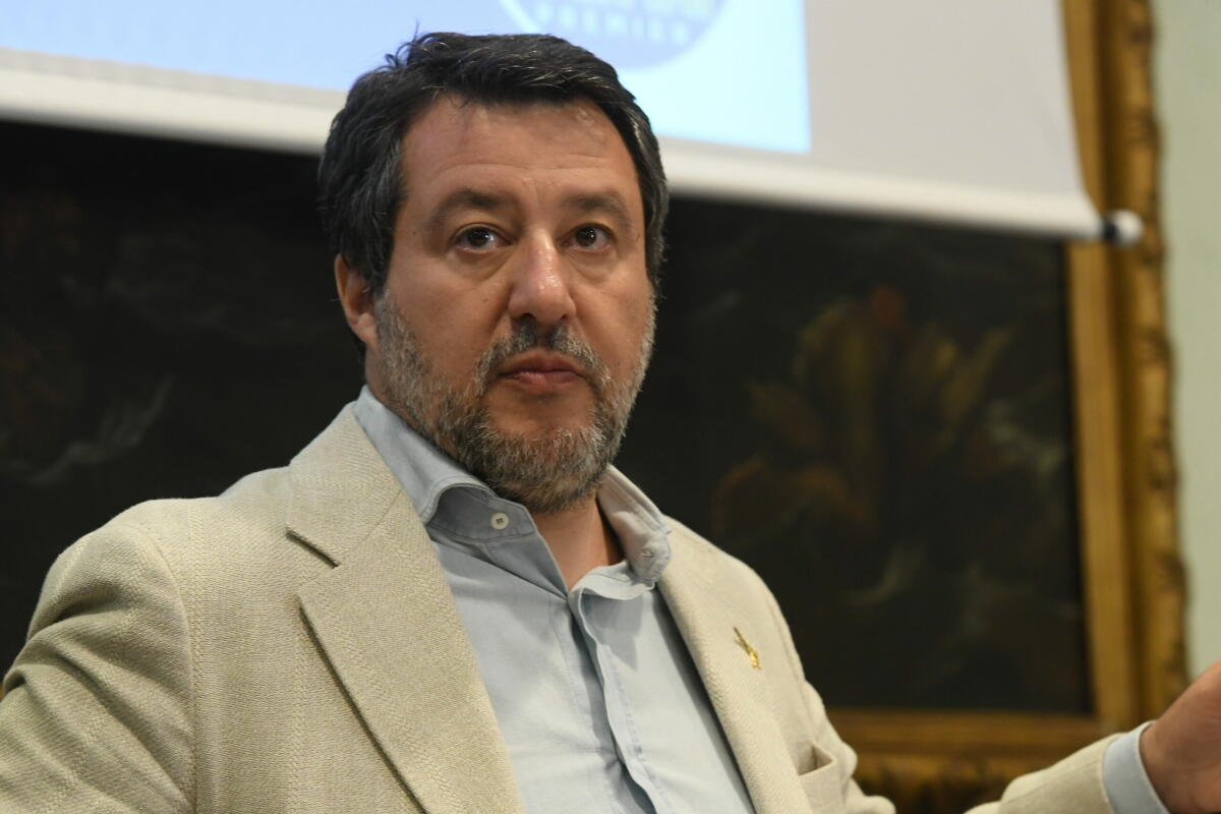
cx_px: 610
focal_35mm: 232
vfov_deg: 5.9
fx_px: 7885
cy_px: 407
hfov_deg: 8.9
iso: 2500
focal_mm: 155
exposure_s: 1/160
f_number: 4
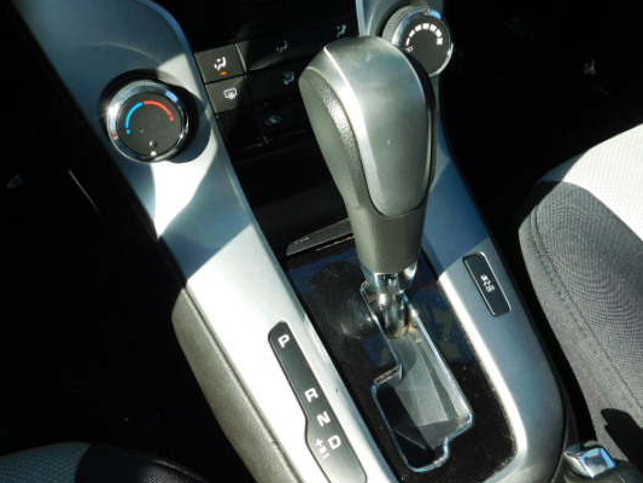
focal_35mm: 36
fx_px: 669
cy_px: 254
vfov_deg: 39.7
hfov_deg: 51.3
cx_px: 321
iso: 125
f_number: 3.2
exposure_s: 1/400
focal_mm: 5.3
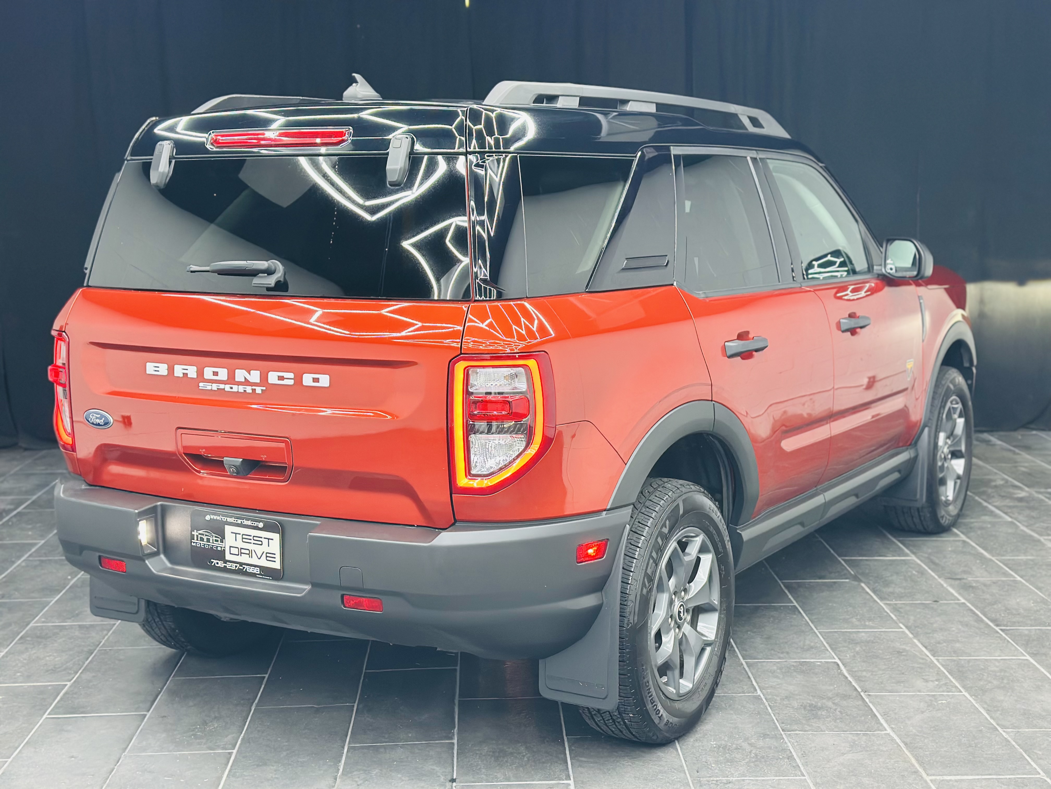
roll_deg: +0.8
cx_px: 526
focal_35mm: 48
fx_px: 1457
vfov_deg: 30.3
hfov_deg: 39.7
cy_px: 394
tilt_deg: -8.9
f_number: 1.78
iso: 200
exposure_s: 1/60
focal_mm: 6.86
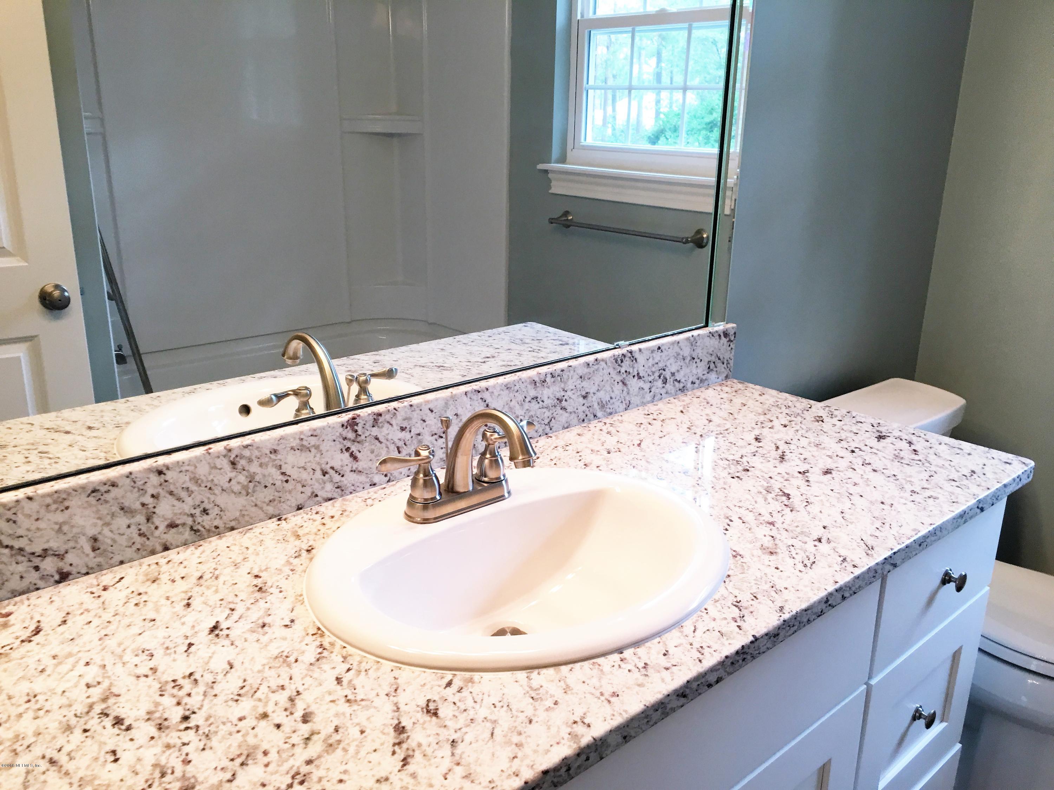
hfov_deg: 61.7
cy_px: 395
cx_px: 527
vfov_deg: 48.2
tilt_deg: -15.5
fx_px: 883
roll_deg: -1.9
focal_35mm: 29
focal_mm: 4.15
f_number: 2.2
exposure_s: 1/15
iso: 25
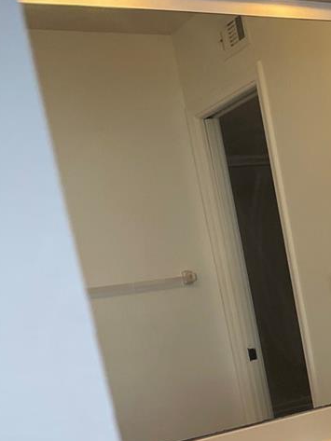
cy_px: 446
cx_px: 413
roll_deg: +9.0
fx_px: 841
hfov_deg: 20.6
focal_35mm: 66
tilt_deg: -13.0
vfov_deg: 27.6
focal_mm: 4.2
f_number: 1.6
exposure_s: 1/60
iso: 200
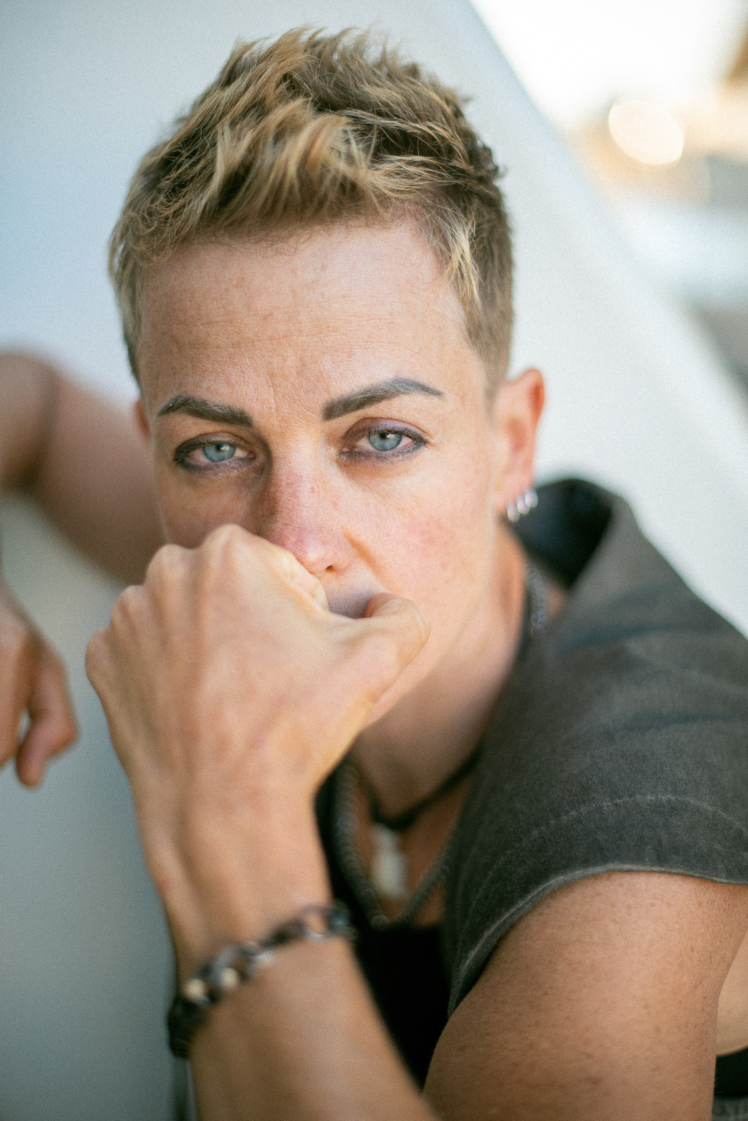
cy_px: 560
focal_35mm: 50
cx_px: 374
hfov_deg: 27.0
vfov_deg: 39.6
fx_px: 1557
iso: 250
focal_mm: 50
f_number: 1.4
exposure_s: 1/500
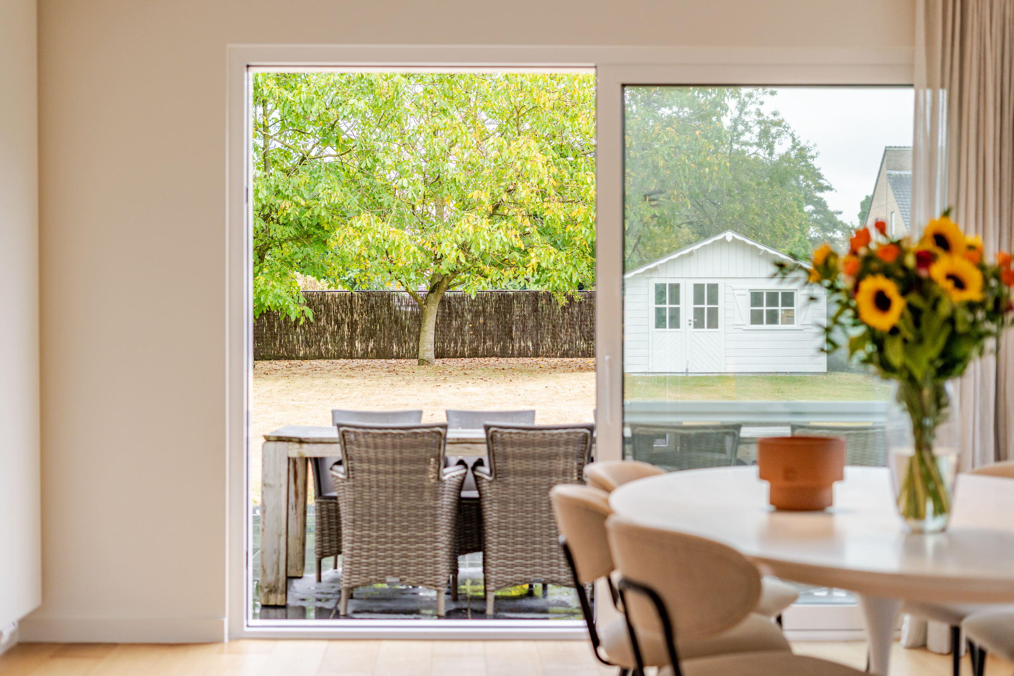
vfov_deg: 27.0
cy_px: 338
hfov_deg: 39.6
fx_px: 1408
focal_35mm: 50
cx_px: 507
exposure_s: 1/400
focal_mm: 50
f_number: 2.8
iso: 250
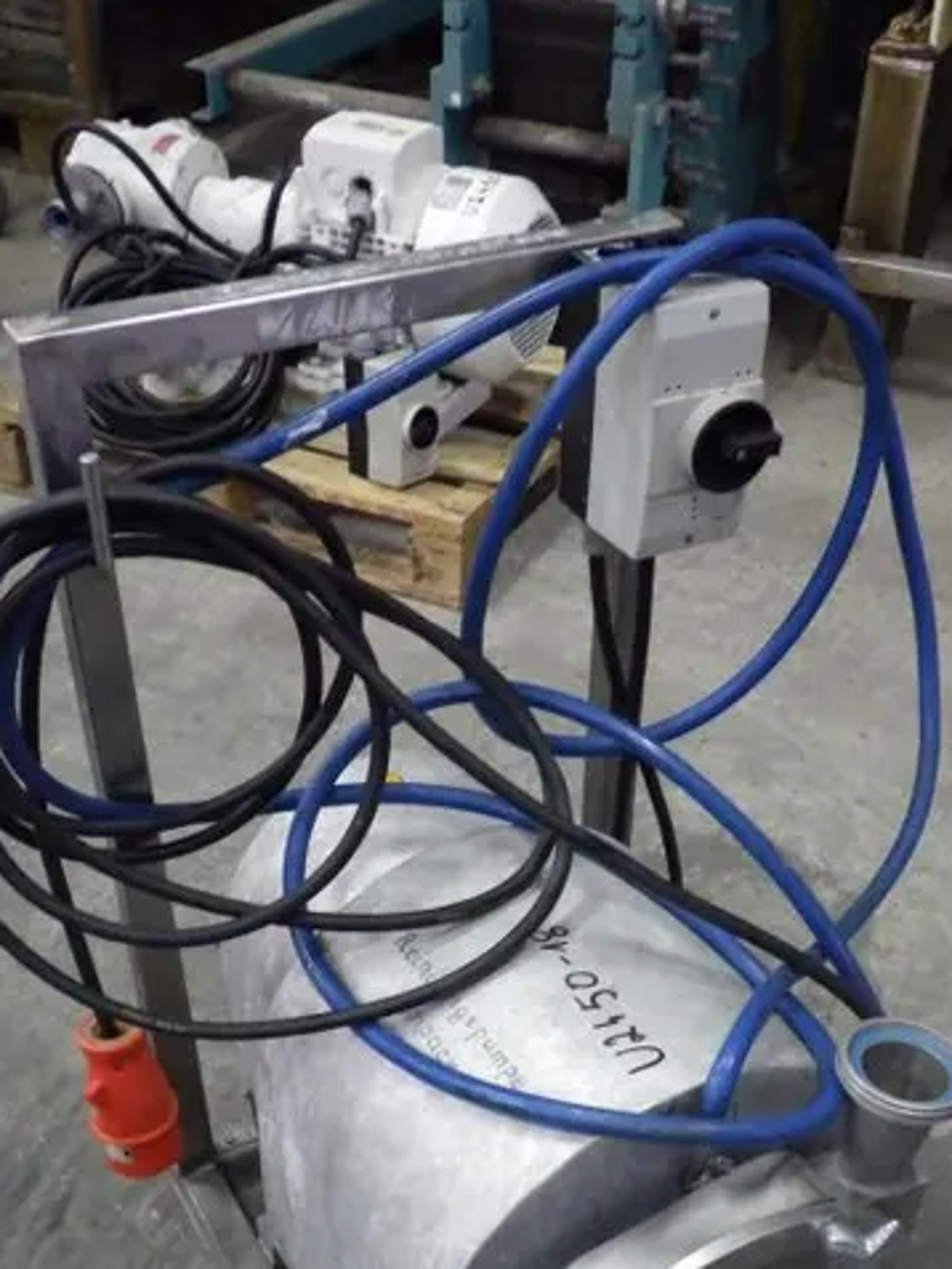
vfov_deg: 41.4
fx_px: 1613
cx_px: 491
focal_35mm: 44
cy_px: 982
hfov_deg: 32.9
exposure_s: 1/40
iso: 1250
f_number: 3.5
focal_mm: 5
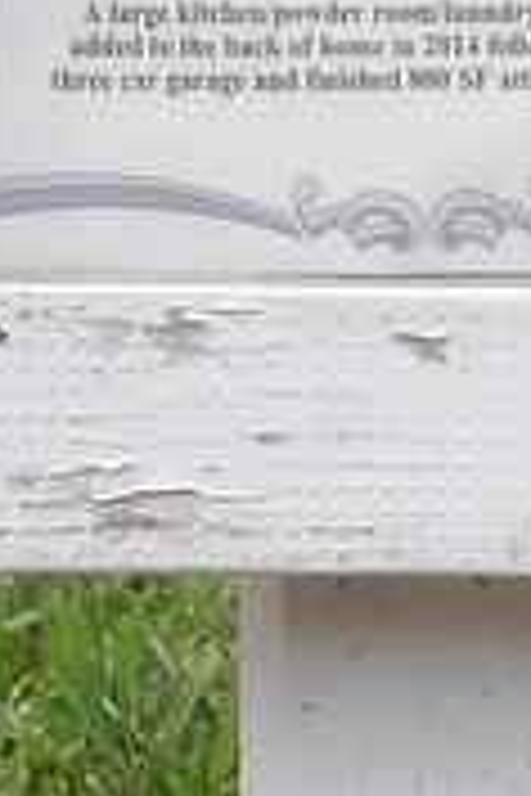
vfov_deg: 2.6
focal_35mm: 796
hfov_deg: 1.7
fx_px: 17610
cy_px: -94
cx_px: 392
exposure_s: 1/277
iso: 100
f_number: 4.4
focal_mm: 30.2
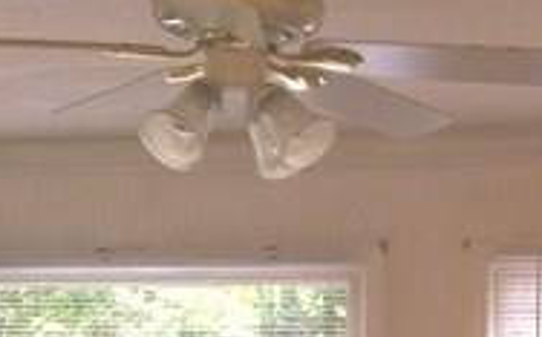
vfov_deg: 12.5
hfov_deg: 20.4
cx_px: 438
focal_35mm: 101
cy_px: 429
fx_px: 1490
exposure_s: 1/30
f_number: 2.8
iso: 80
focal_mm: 3.85
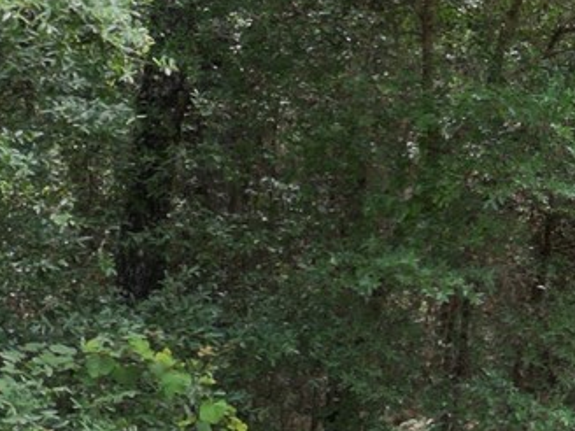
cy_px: 28
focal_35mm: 117
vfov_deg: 12.5
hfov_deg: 14.9
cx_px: 997
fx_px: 1943
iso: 100
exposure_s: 1/2000
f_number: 1.7
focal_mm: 6.72
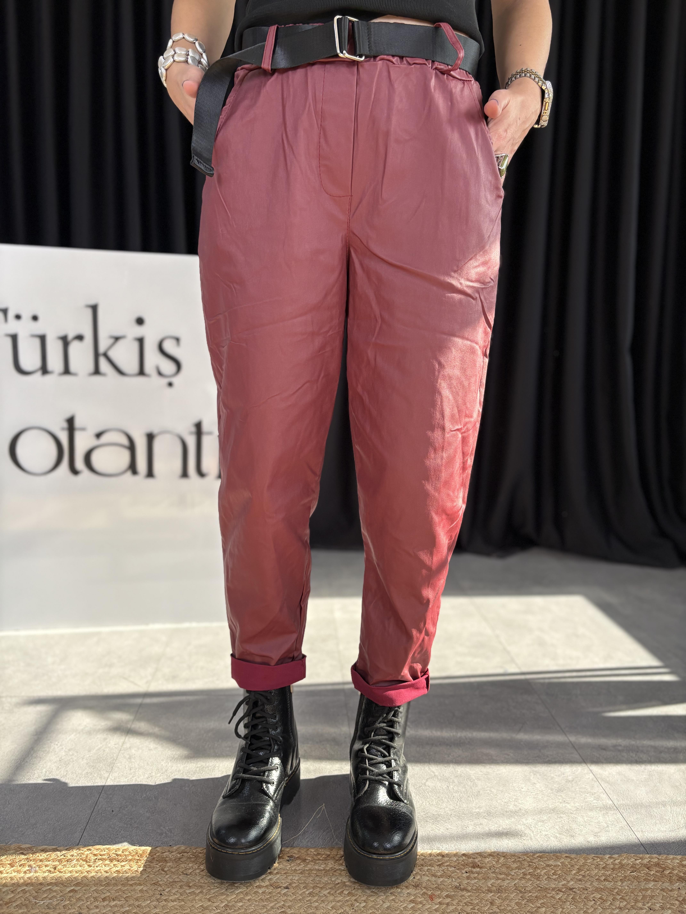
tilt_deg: -9.1
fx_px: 687
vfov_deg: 67.3
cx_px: 343
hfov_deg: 53.1
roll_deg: -1.7
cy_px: 457
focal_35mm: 26
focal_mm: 5.96
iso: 125
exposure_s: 1/121
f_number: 1.6
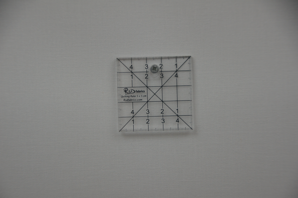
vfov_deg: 10.1
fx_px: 1116
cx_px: 149
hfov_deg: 15.2
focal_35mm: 135
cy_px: 99
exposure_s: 1/160
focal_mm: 90
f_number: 5.6
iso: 250
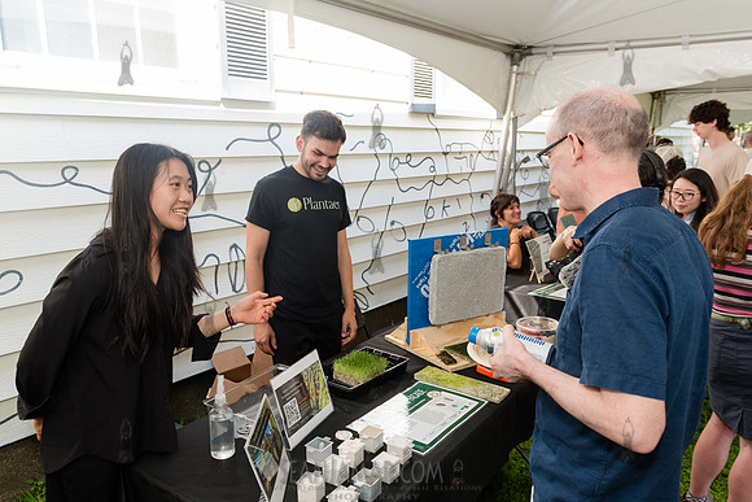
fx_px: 566
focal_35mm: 27
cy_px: 253
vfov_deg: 47.8
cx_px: 349
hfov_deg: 67.1
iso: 400
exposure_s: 1/200
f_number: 3.5
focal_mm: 24
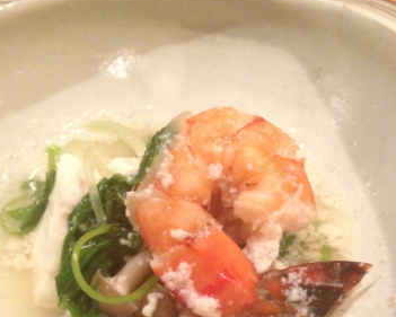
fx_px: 516
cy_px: 236
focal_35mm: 44
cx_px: 194
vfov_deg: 33.5
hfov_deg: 42.0
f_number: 2.4
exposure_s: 1/15
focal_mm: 4.13
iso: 640
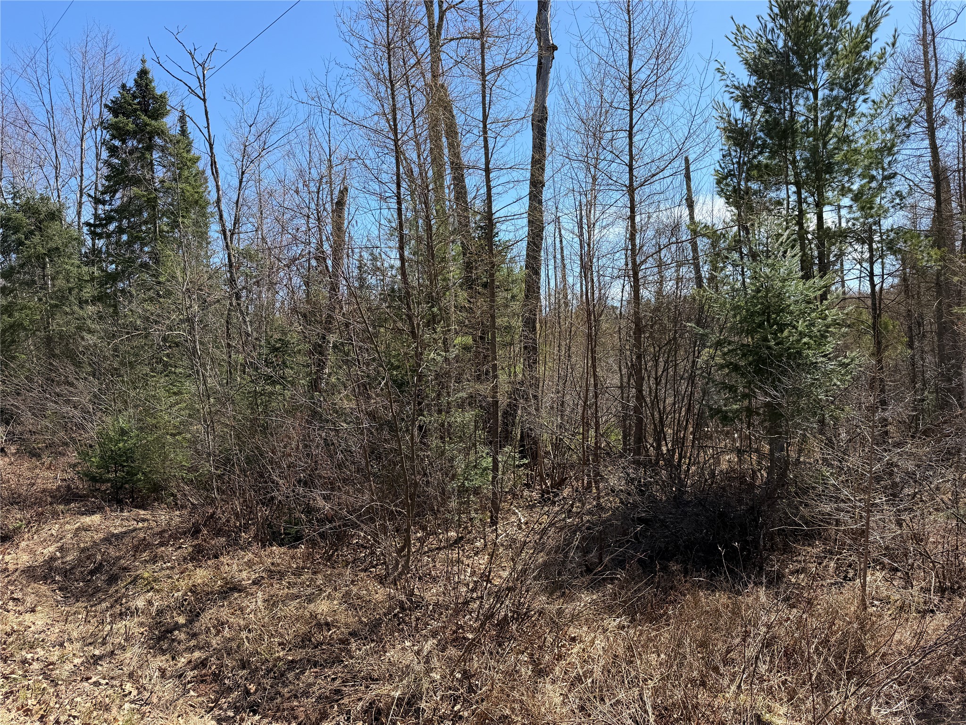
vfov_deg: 56.8
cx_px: 483
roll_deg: +2.9
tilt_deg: -0.6
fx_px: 670
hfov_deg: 71.6
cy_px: 362
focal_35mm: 24
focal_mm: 6.76
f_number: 1.78
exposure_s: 1/2232
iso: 80
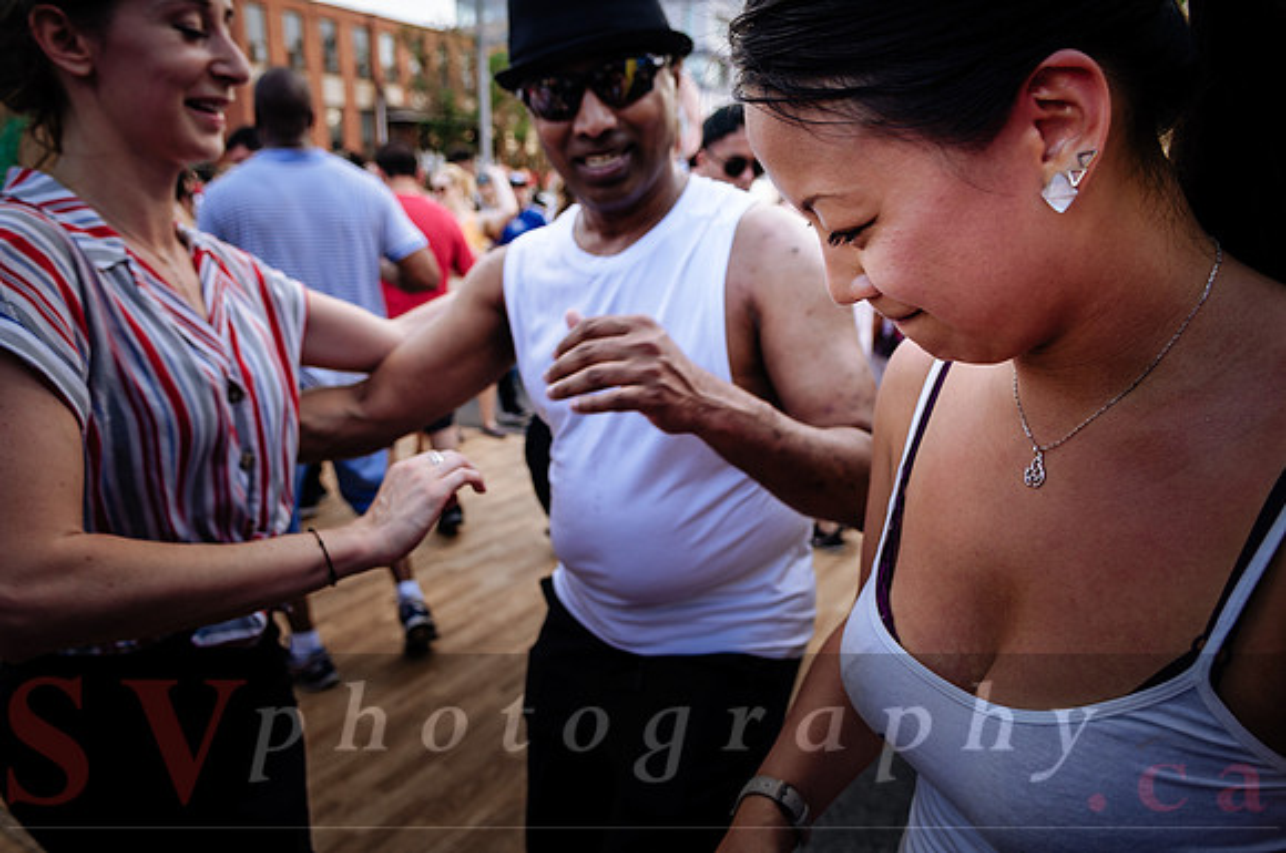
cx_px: 643
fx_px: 910
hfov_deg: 70.5
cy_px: 426
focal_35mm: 26
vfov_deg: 50.3
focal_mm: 17
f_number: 3.5
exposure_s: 1/200
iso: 100
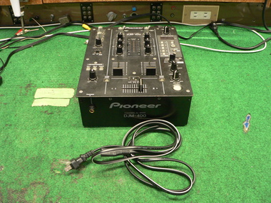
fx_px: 282
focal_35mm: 36
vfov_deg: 39.7
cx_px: 136
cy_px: 102
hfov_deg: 51.4
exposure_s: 1/8
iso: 200
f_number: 2.8
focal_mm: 6
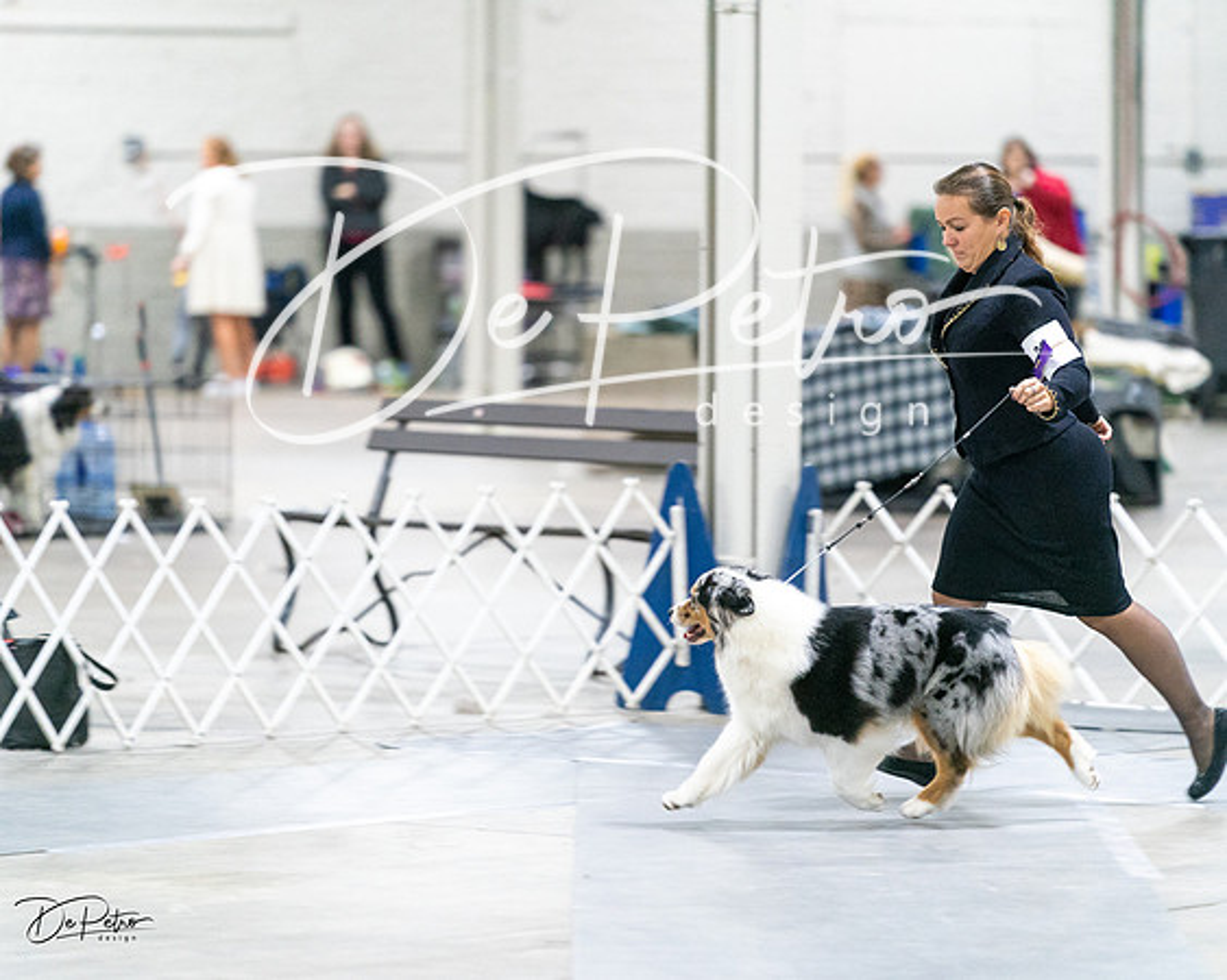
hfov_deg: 8.6
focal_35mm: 225
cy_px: 490
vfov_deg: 6.9
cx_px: 614
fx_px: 8177
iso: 4000
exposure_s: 1/200
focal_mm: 200
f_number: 2.8
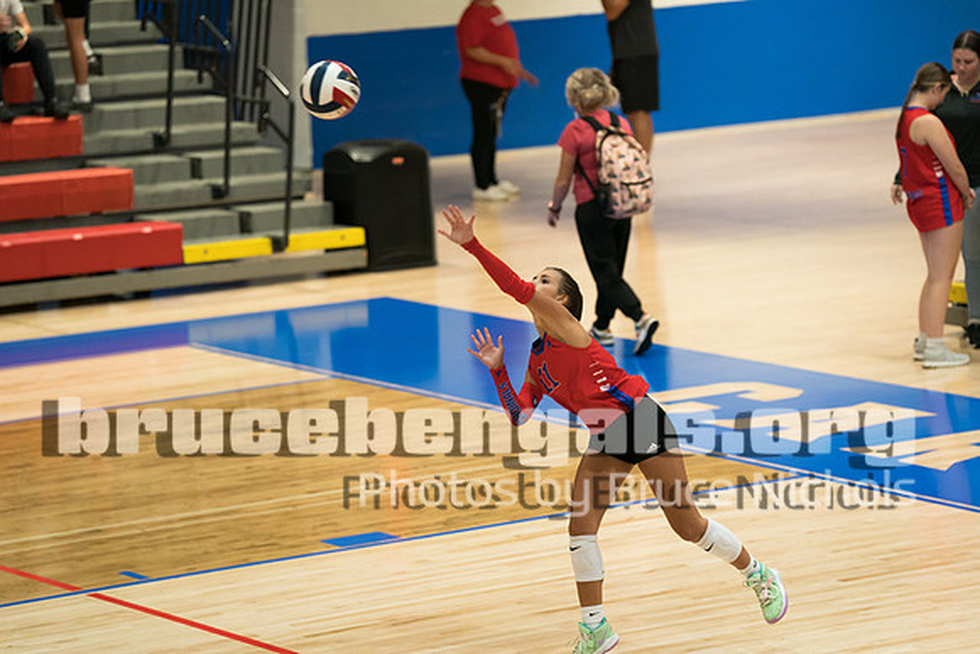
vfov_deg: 8.3
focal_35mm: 166
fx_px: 4516
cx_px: 549
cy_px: 352
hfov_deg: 12.4
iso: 2500
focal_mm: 148
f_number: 2.8
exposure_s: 1/1000
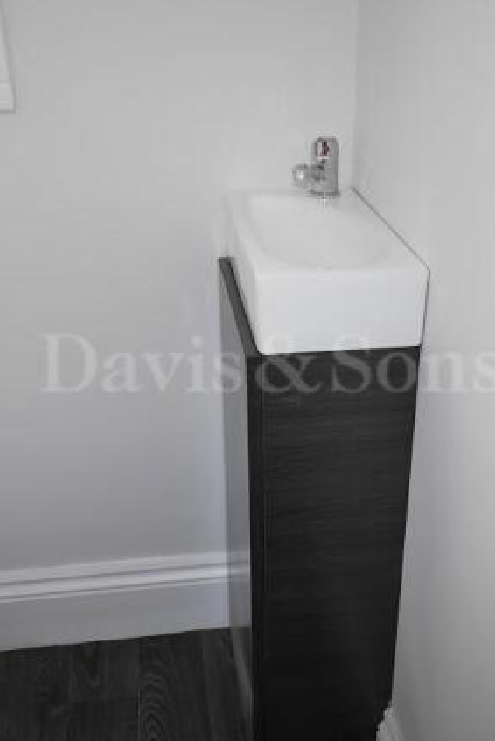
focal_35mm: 40
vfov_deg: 48.4
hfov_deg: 33.4
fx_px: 824
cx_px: 281
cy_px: 371
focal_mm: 14
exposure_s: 1/100
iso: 200
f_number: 2.5
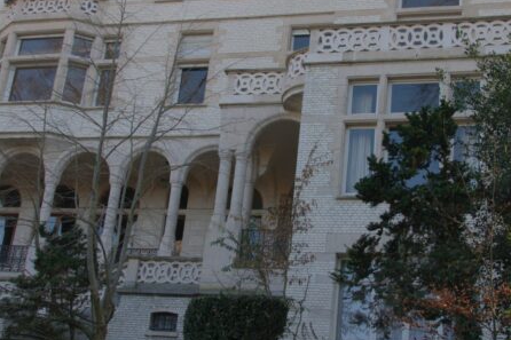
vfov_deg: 21.8
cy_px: 112
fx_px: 880
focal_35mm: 62
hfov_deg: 32.3
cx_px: 292
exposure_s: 1/125
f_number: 5.6
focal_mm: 18
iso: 280
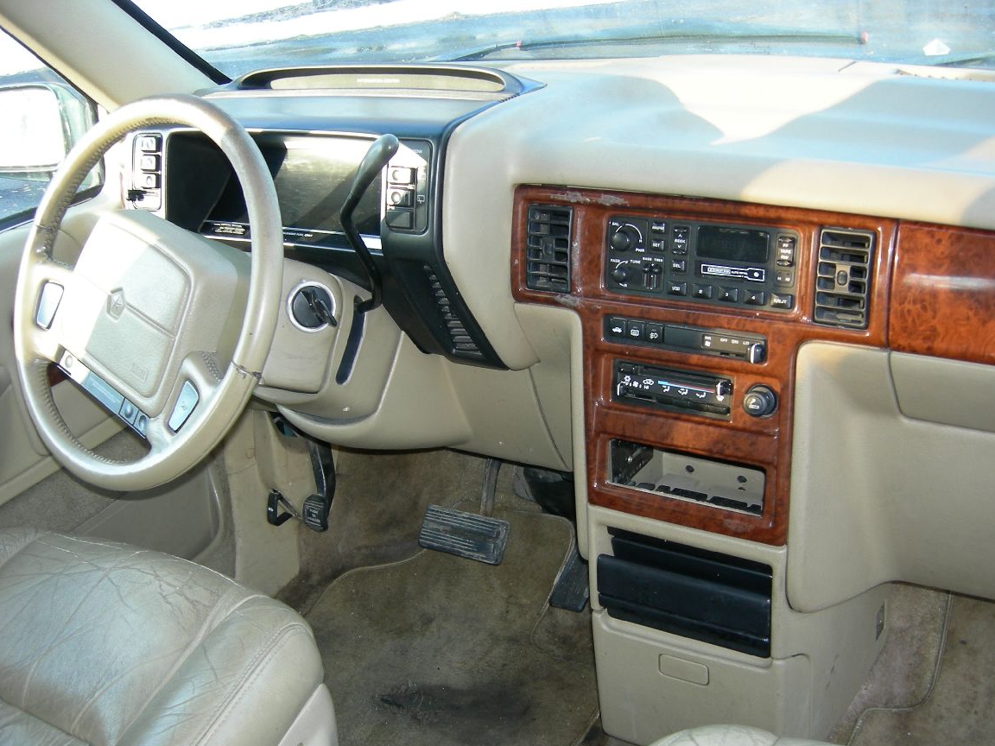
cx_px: 520
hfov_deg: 46.8
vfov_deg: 35.9
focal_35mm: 40
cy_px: 414
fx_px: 1150
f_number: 2.7
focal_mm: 7.5
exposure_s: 1/30
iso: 64
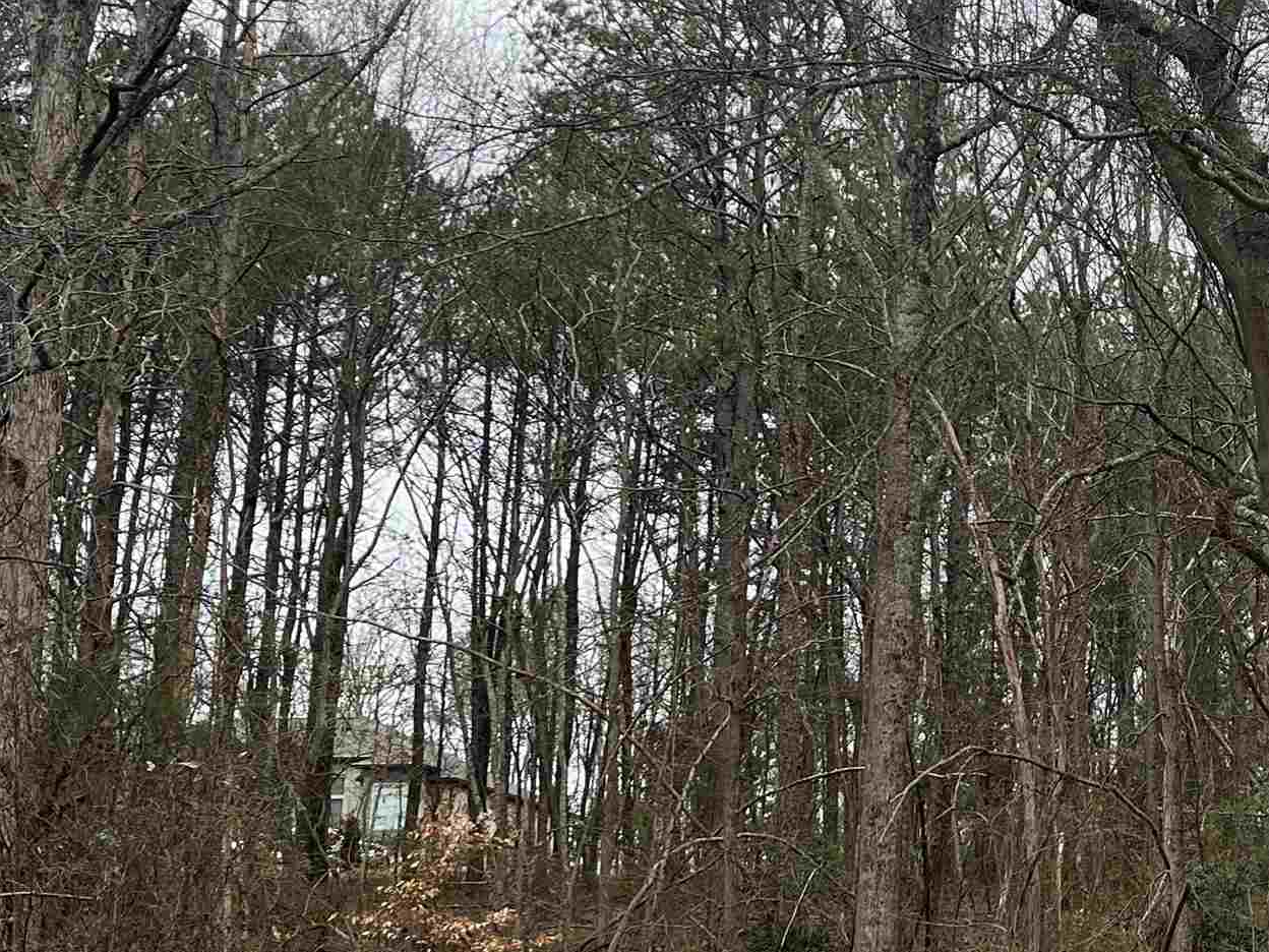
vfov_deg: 22.9
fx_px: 2346
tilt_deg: +13.5
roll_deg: -0.8
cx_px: 1138
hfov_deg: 29.1
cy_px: 520
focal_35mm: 64
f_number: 1.6
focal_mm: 5.1
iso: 50
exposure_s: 1/422
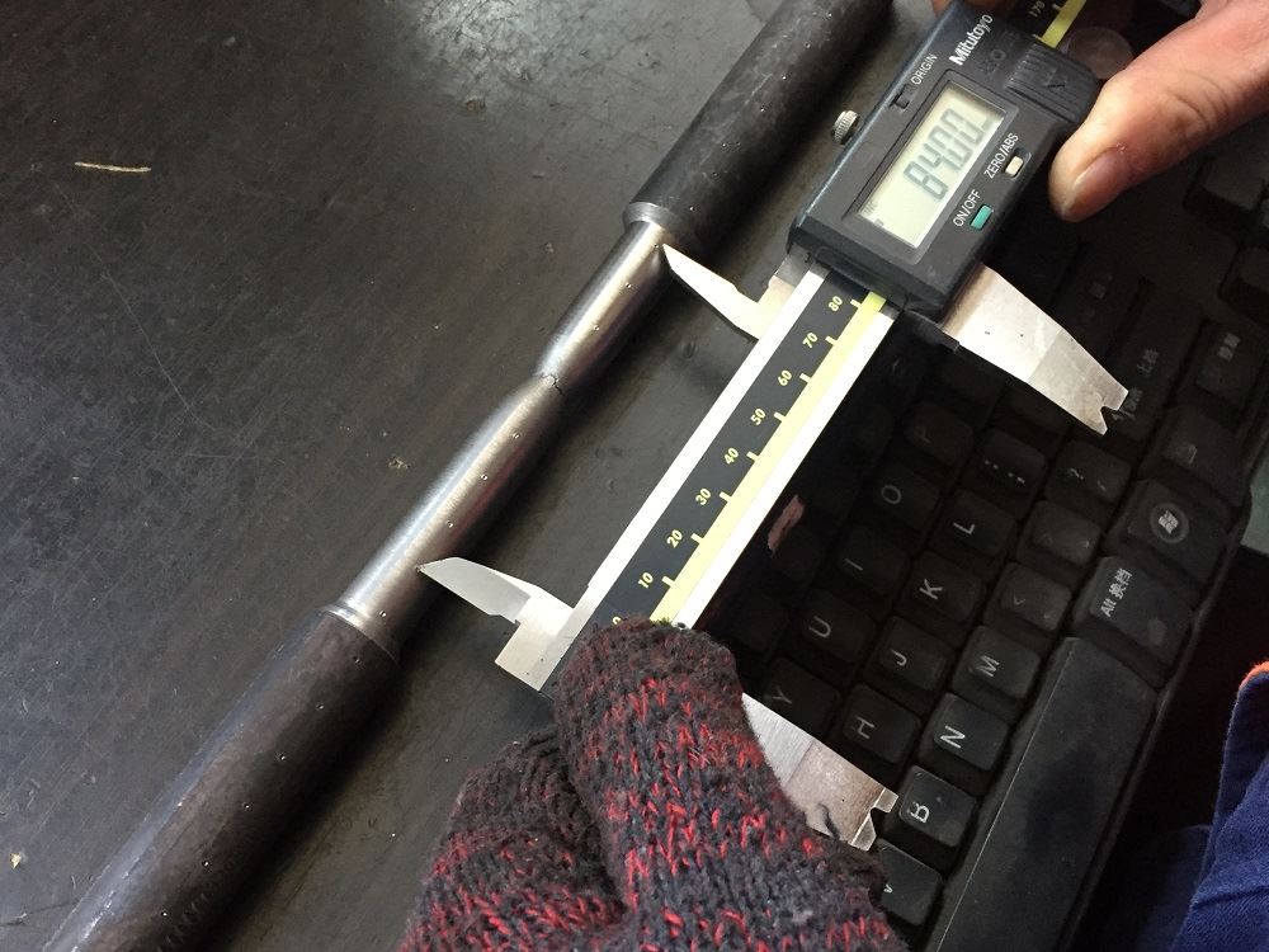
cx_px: 634
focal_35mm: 39
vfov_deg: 36.8
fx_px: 1430
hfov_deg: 47.9
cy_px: 476
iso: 200
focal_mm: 4.15
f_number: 2.2
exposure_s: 1/33
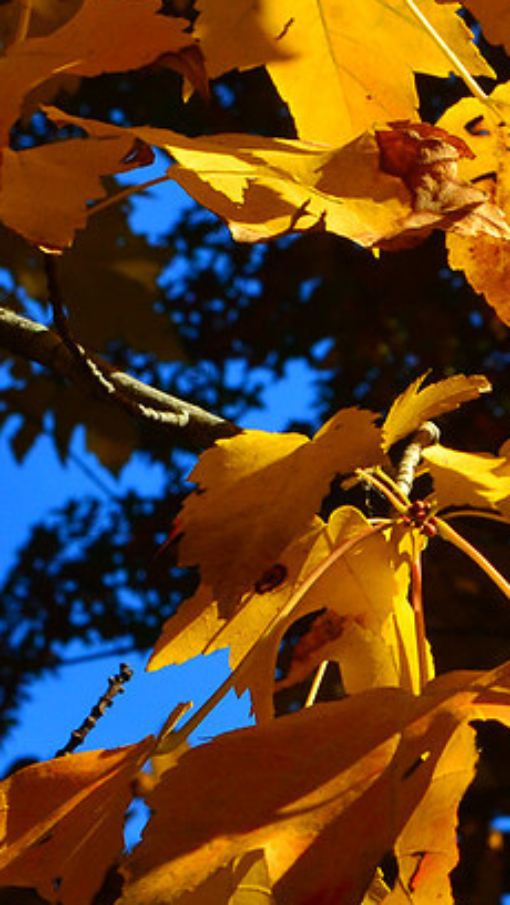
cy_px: 179
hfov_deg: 5.2
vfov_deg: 9.3
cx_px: 947
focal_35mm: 232
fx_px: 5578
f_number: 18
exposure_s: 1/200
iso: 400
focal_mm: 55
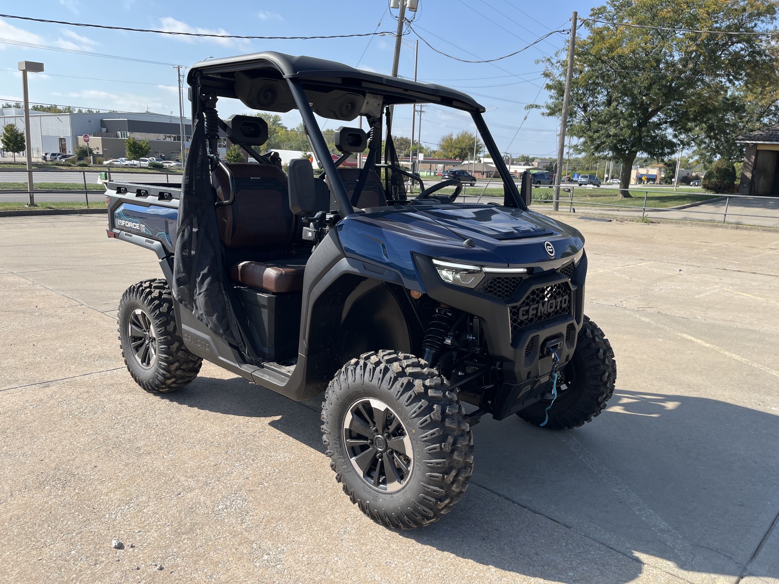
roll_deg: -2.3
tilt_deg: -13.8
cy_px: 292
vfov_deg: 53.1
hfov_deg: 67.3
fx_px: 585
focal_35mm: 26
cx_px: 390
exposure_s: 1/1890
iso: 50
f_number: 1.6
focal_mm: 5.1
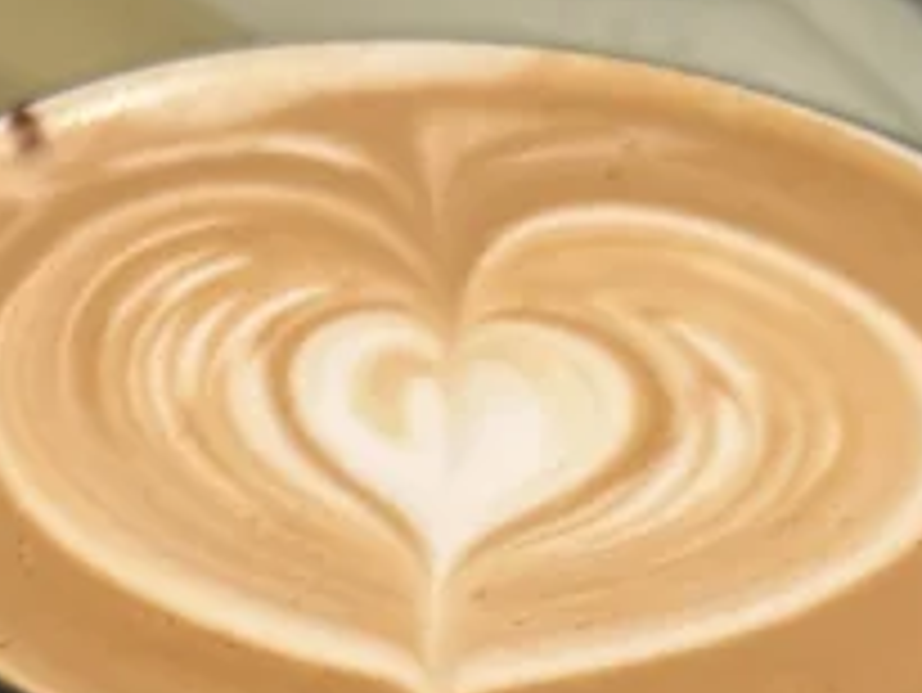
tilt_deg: -45.5
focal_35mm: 120
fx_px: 3198
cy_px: 1224
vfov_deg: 11.5
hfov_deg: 14.9
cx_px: -576
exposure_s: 1/60
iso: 400
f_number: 1.78
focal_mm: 6.86
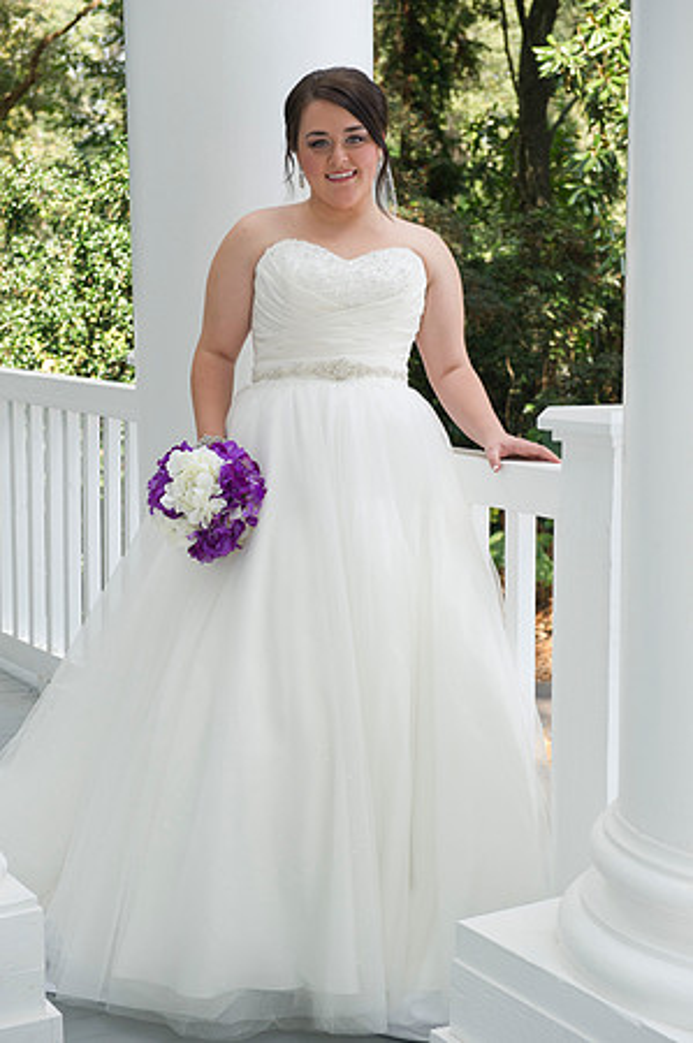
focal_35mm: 62
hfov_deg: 21.9
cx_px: 346
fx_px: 1794
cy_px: 522
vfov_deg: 32.4
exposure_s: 1/160
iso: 320
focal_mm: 62
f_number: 7.1
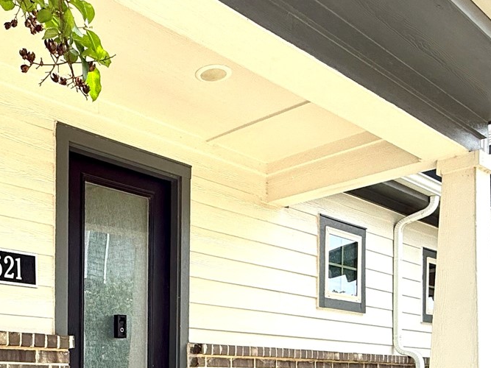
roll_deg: -0.9
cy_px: 388
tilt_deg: -0.7
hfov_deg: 42.1
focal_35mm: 43
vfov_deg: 30.6
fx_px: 610
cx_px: 104
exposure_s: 1/985
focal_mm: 2.22
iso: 50
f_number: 2.2
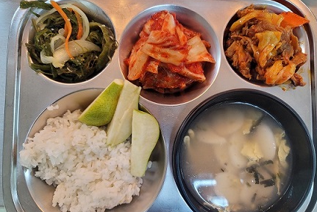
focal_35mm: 27
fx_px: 238
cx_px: 164
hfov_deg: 67.3
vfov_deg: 48.0
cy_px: 114
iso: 250
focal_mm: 7
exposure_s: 1/100
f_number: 1.8
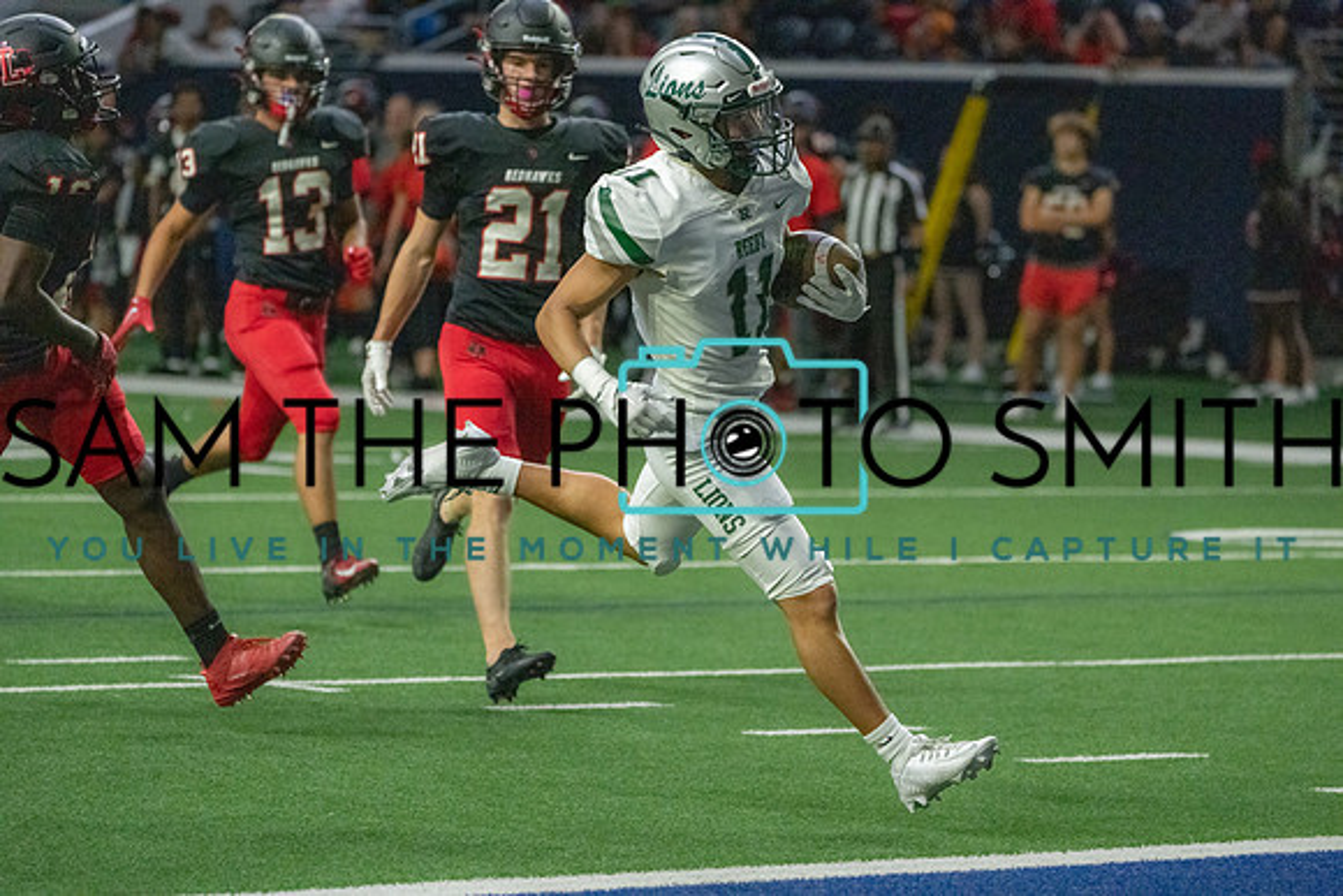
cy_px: 448
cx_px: 672
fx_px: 8246
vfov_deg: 6.2
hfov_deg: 9.3
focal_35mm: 221
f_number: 5.6
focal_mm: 221
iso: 12800
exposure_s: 1/1250
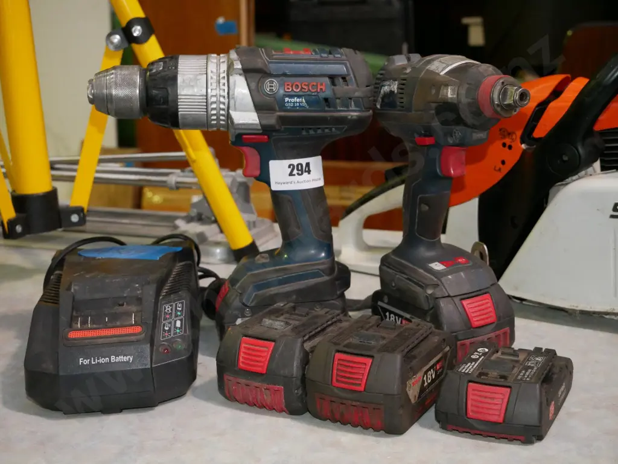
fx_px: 965
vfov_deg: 27.1
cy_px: 232
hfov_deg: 35.5
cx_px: 309
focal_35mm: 54
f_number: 5.6
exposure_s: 1/125
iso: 3200
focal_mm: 27
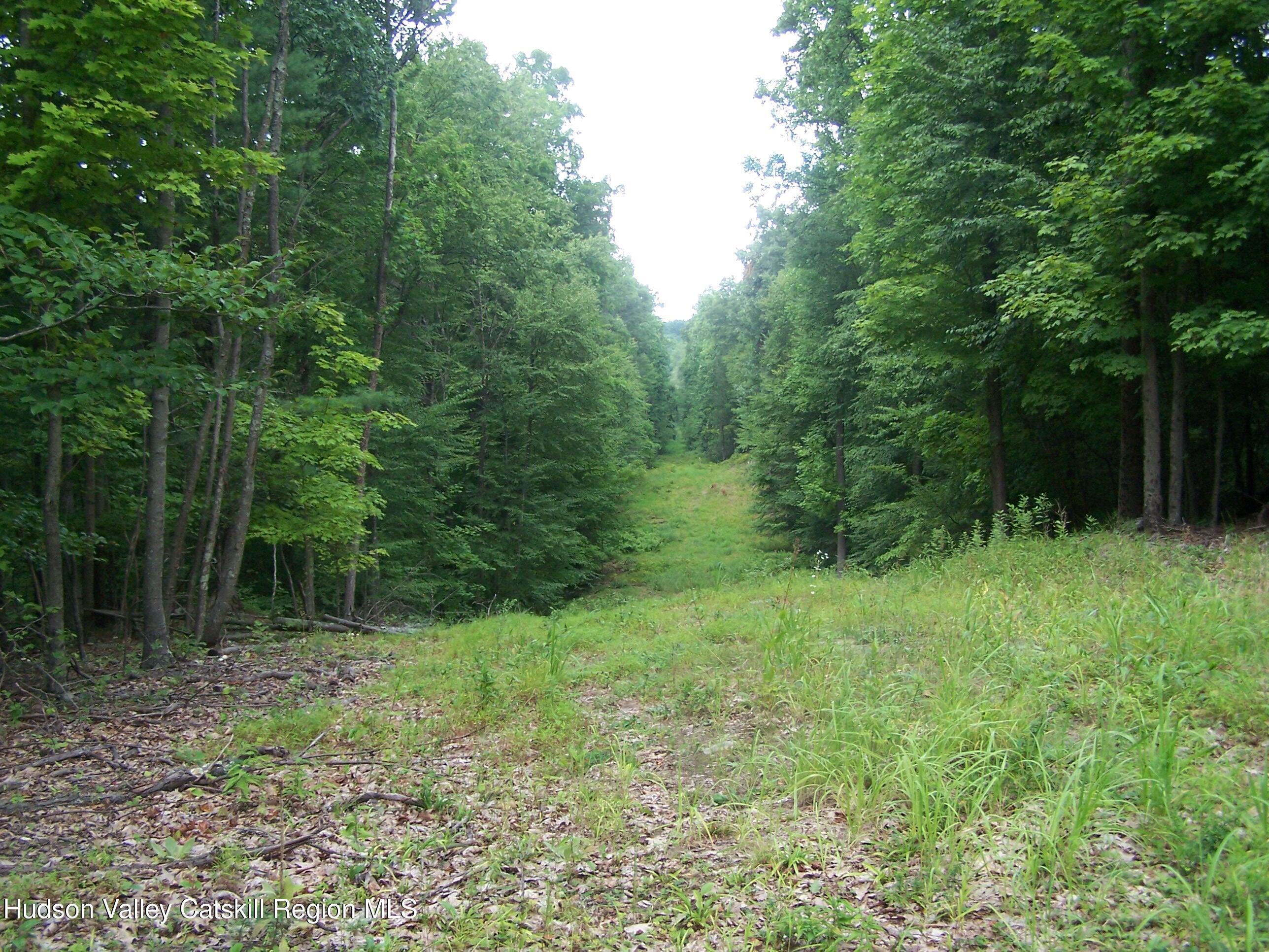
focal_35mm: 38
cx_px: 634
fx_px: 1393
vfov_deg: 37.7
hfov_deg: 49.0
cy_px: 476
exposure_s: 1/200
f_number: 2.8
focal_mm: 6.3
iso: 140
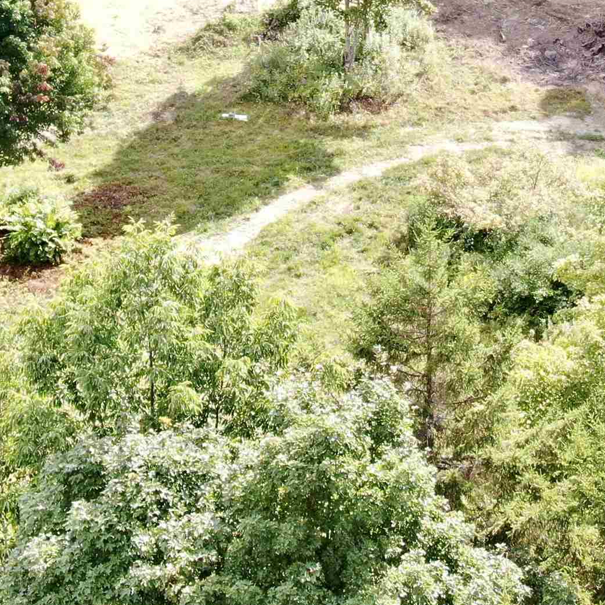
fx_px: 2215
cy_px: -56
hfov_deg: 15.6
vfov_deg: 15.2
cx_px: 344
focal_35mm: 112
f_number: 3.6
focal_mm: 7.39
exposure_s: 1/120
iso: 100
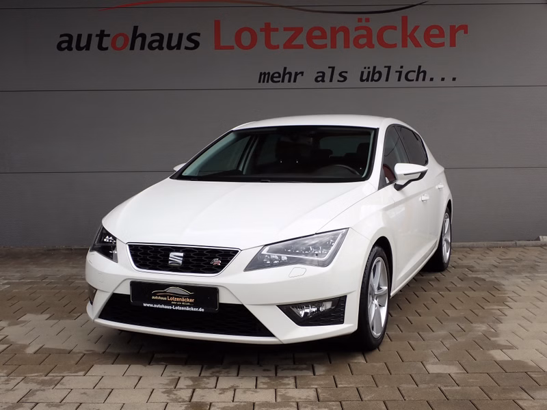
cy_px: 205
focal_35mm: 44
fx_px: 695
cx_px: 274
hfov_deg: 42.9
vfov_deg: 32.9
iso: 100
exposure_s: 1/400
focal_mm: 7.84
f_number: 4
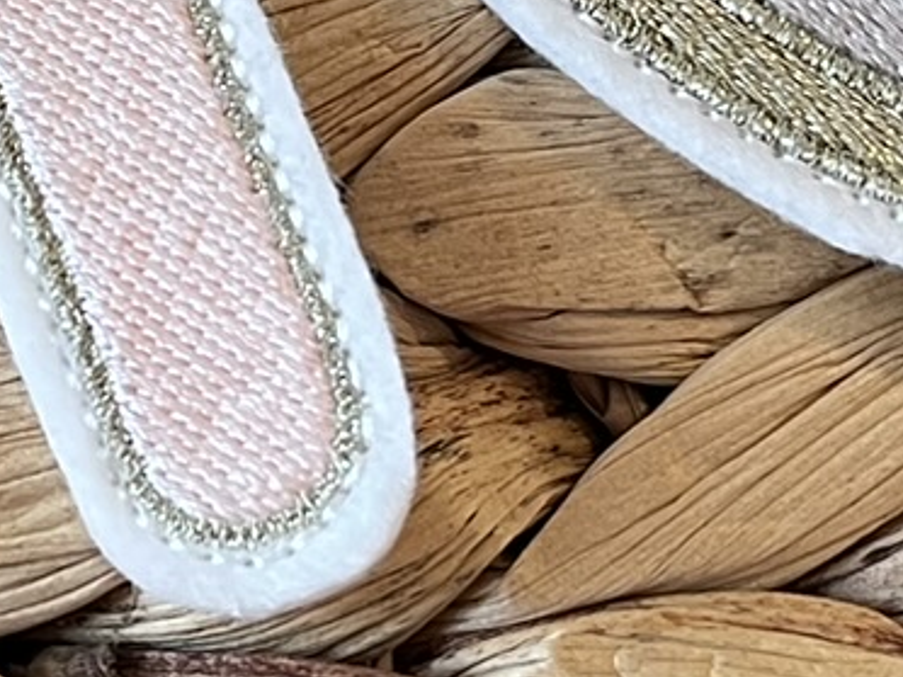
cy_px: -250
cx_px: -66
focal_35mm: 143
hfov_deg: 13.5
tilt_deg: -69.8
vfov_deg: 10.1
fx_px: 3730
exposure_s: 1/50
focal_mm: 5.1
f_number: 1.6
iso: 100
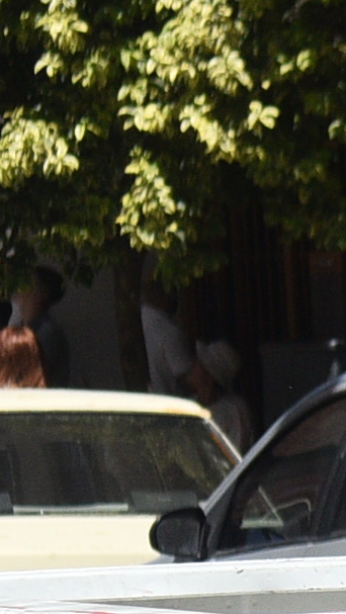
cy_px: 606
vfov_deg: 4.9
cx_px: 506
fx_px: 7135
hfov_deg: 2.8
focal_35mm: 438
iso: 250
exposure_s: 1/6400
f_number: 4
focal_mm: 46
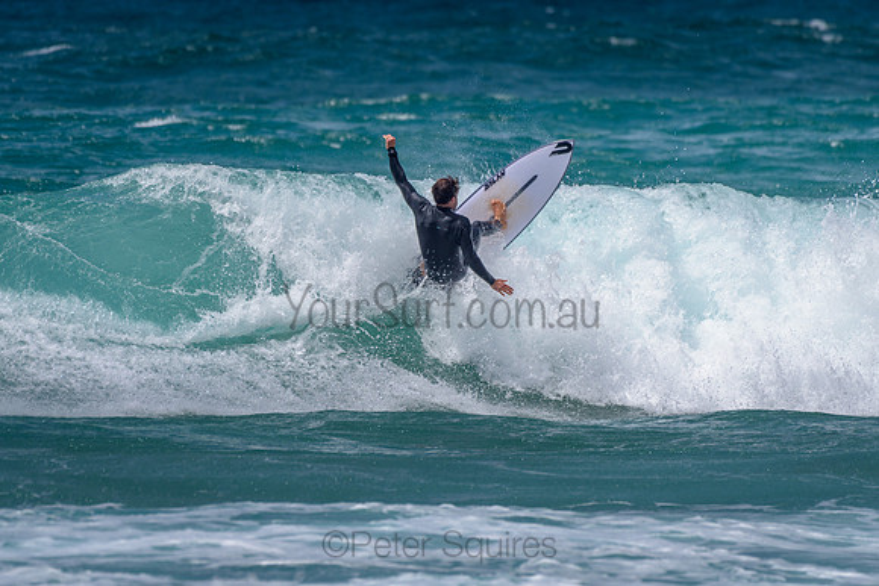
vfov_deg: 2.2
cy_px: 230
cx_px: 419
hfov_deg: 3.4
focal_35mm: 614
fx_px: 15001
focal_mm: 500
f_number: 5.6
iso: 80
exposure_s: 1/2000
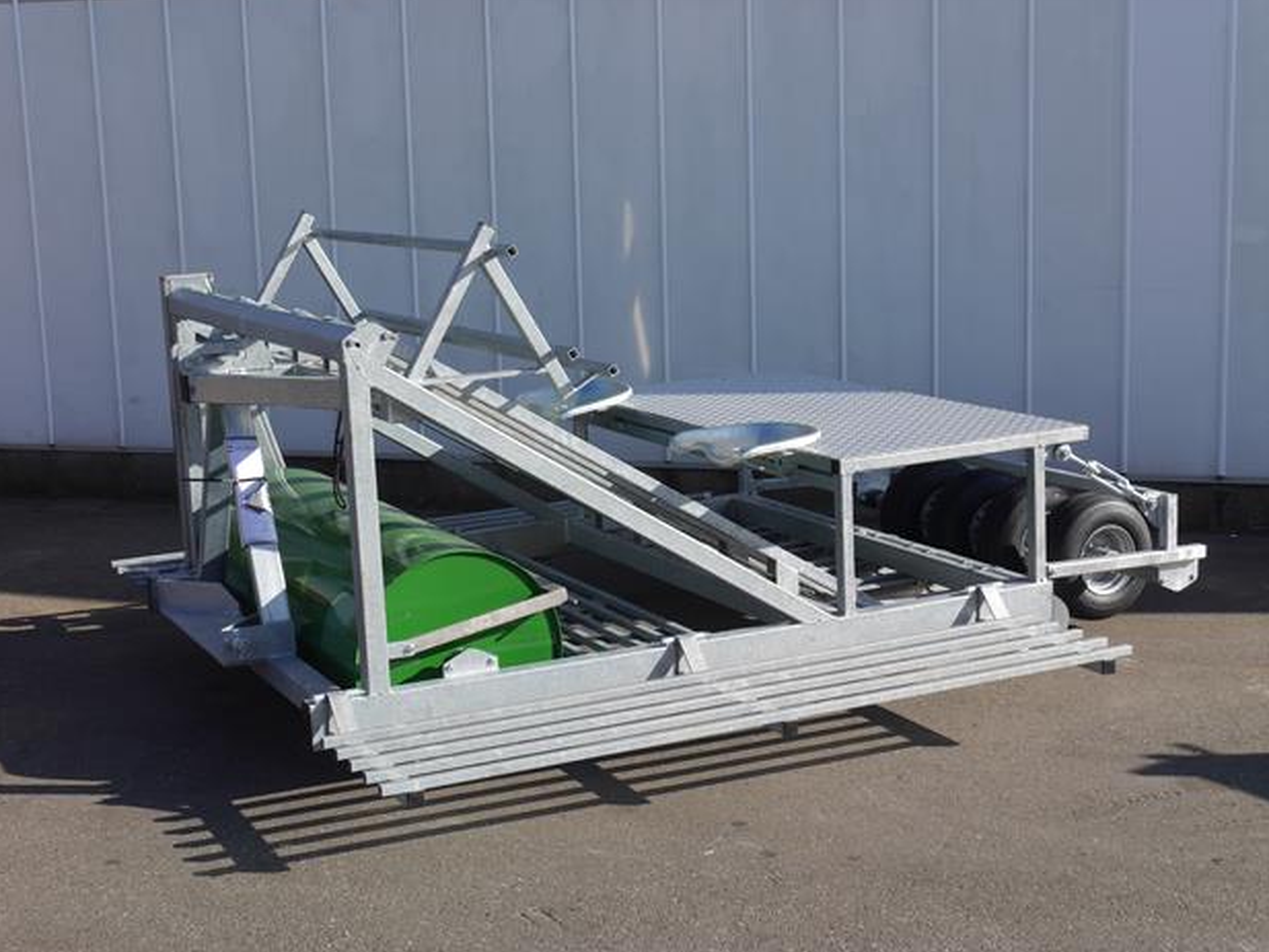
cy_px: 477
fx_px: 2127
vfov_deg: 25.2
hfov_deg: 33.2
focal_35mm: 58
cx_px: 616
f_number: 8
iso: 160
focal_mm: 28
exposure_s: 1/320
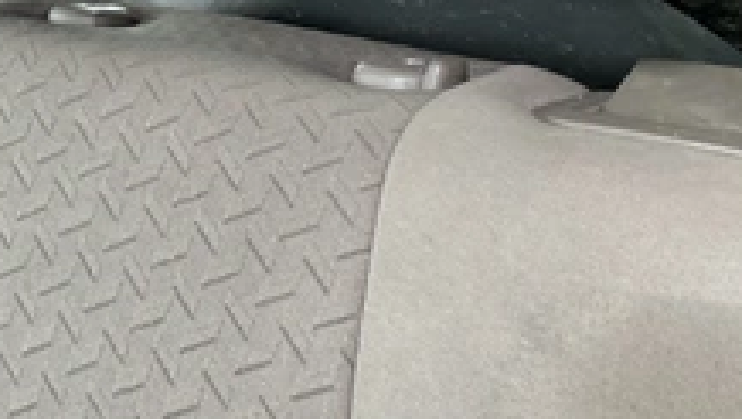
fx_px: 1103
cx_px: 248
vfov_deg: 21.5
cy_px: 184
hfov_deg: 36.8
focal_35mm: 56
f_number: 1.8
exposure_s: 1/60
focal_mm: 3
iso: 80
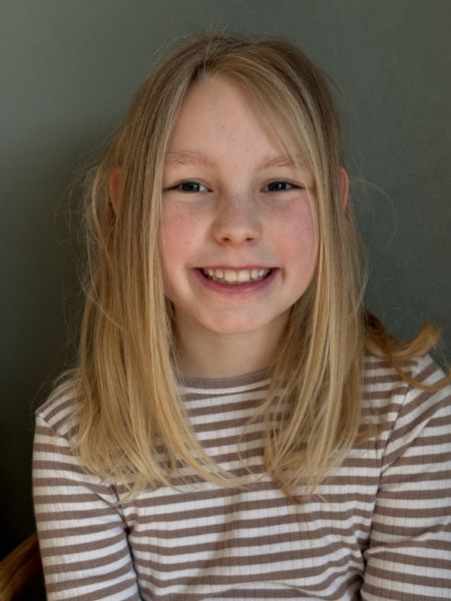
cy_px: 300
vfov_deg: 39.7
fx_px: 834
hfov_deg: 30.3
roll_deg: +1.2
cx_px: 226
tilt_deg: -7.0
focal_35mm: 48
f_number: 1.78
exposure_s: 1/255
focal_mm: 6.76
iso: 80
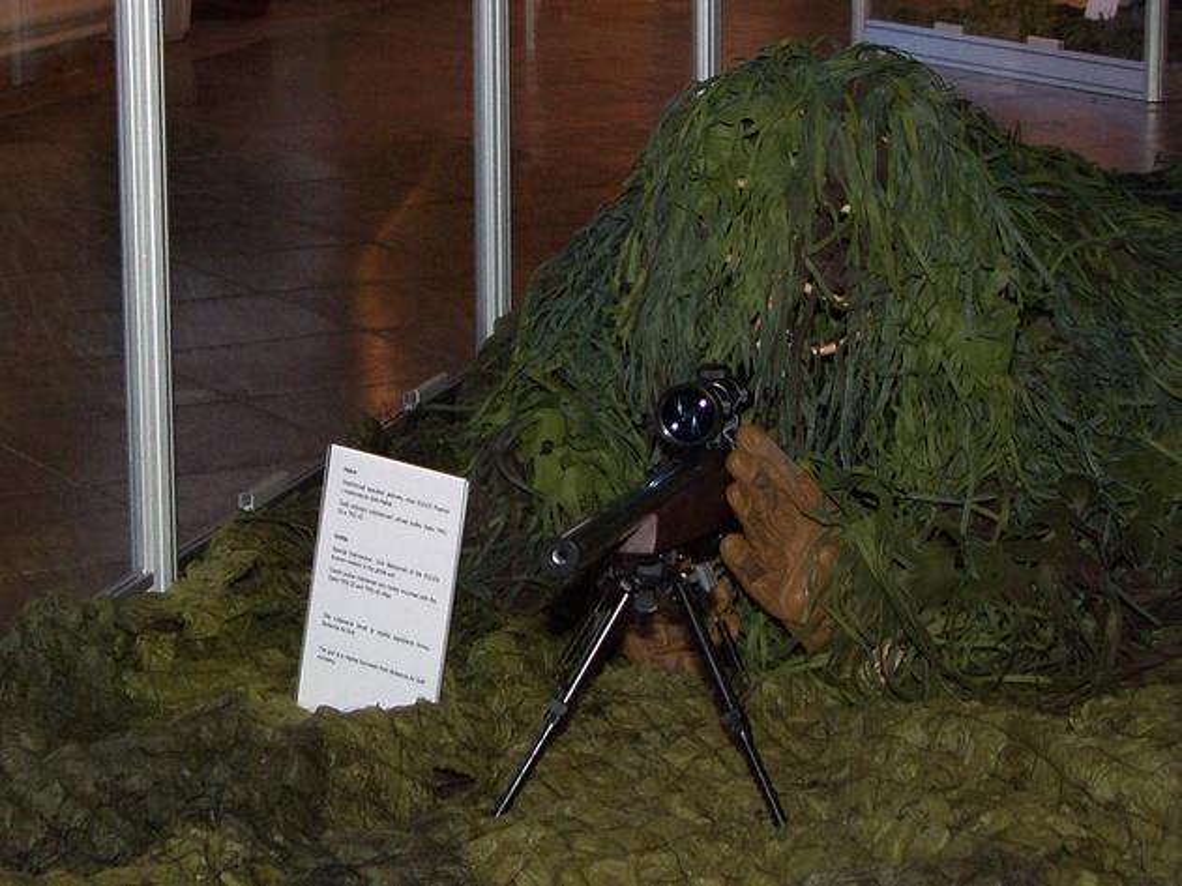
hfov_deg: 38.2
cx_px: 591
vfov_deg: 29.1
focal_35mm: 50
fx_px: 1707
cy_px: 443
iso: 100
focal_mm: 12.9
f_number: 2.5
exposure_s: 1/50
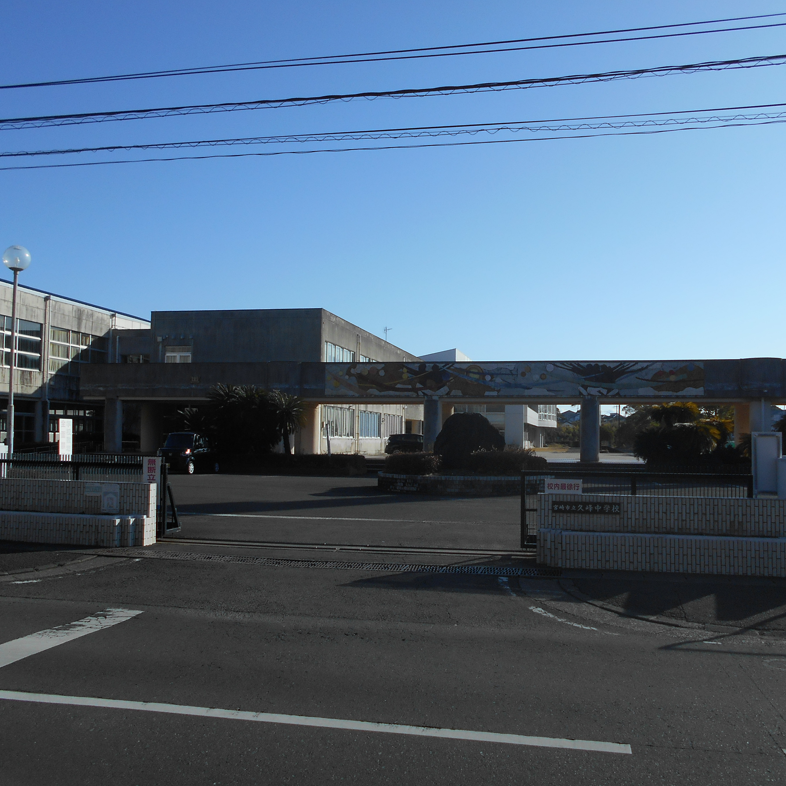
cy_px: 394
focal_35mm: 31
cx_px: 402
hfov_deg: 52.5
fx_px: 796
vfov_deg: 52.5
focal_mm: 4.6
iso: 80
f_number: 3.2
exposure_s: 1/1250
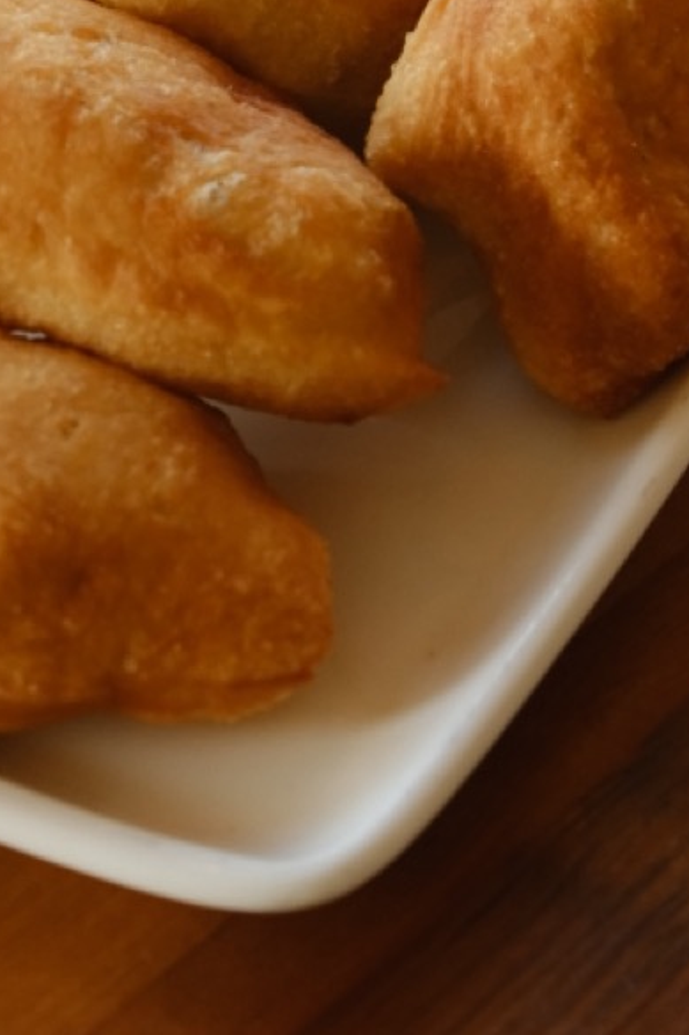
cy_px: 241
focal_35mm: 182
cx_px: 54
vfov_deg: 11.3
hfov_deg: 7.5
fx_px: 5228
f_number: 4
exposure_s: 1/320
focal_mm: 55
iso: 1600
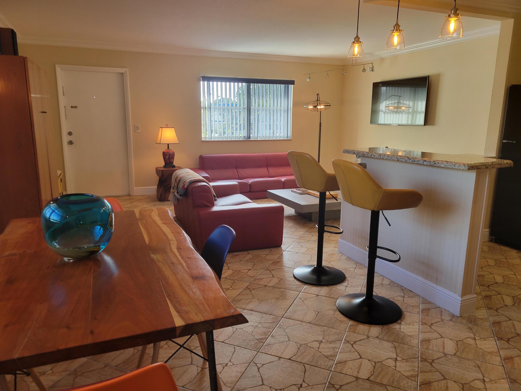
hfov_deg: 67.3
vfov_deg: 53.1
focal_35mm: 26
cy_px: 196
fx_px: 391
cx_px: 260
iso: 125
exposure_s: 1/120
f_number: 1.8
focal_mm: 5.4
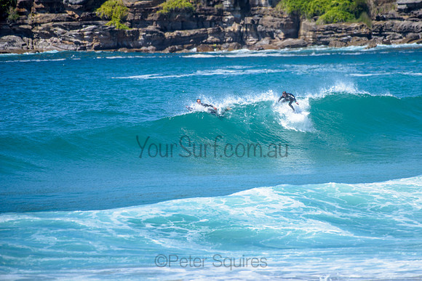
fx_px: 7185
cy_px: 109
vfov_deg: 2.2
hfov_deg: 3.4
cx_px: 259
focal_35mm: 613
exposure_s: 1/2000
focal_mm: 500
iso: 180
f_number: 5.6
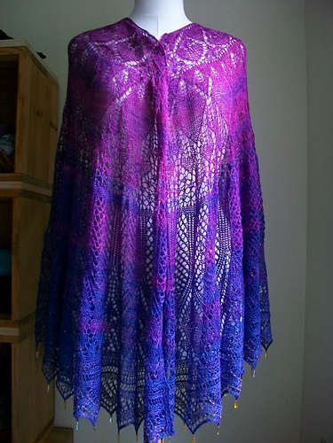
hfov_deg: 44.2
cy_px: 222
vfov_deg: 56.8
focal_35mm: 32
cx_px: 166
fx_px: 410
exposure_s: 1/8
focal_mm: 5.7
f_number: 2.8
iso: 160
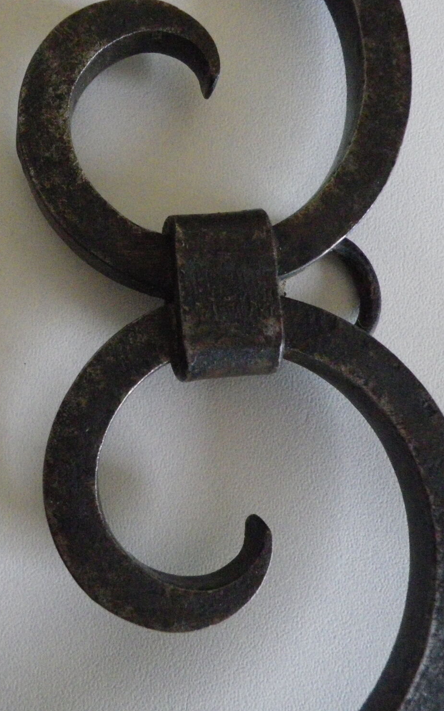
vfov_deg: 49.3
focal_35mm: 40
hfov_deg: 31.3
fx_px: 775
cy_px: 352
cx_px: 96
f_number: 2.6
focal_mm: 4.9
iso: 800
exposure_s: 1/40
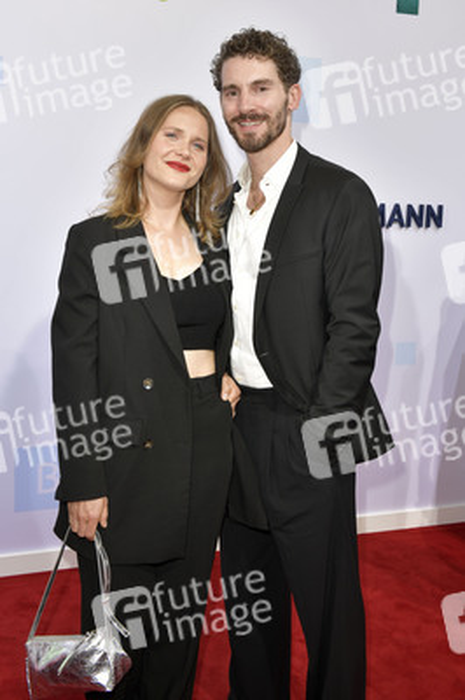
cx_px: 232
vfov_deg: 54.5
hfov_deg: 37.8
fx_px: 679
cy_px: 350
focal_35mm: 35
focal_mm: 35
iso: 320
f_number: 7.1
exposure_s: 1/160
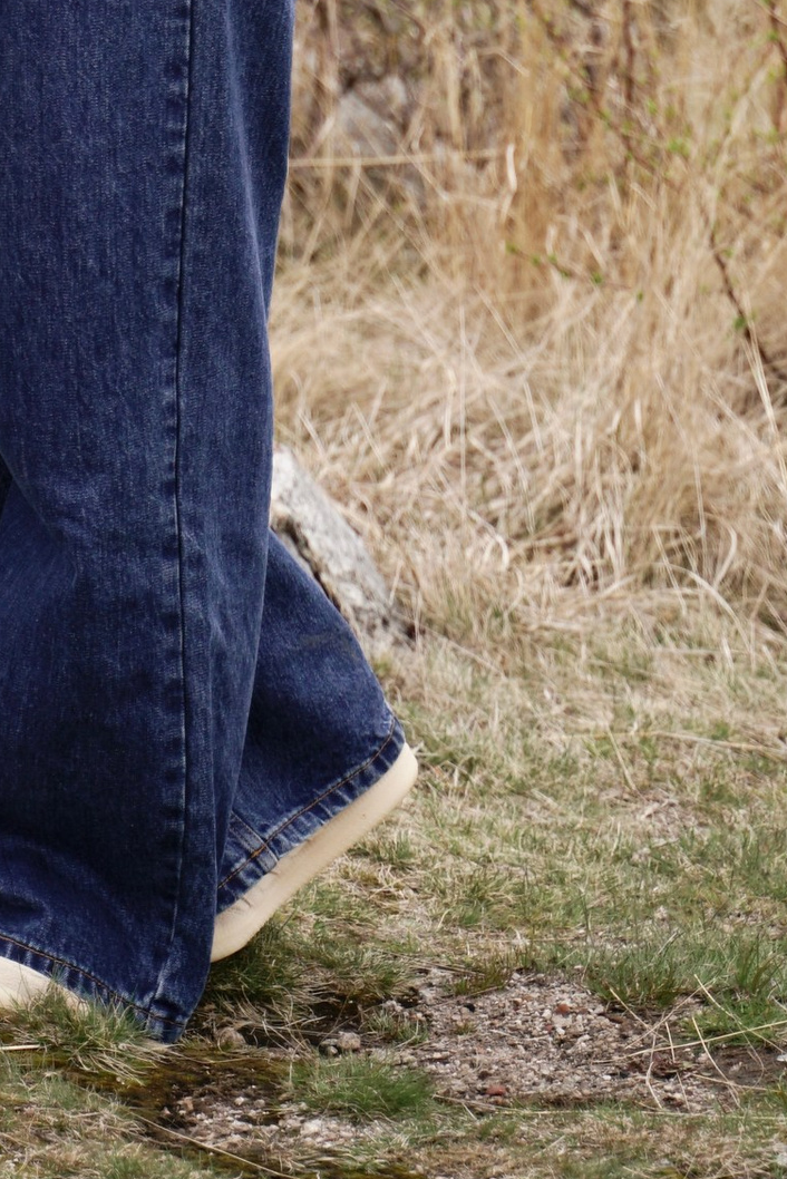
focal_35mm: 272
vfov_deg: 7.4
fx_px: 8913
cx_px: -147
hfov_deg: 5.0
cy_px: -847
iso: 100
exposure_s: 1/800
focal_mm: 75
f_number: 2.8
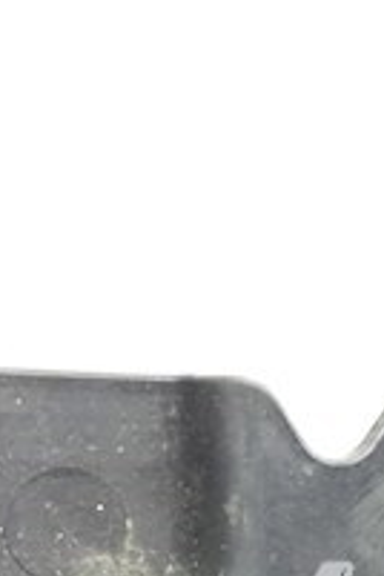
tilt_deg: -41.1
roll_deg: -10.0
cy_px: 642
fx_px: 1152
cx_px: 347
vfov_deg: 25.9
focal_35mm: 72
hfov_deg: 18.6
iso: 250
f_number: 2.2
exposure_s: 1/33
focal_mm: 4.15
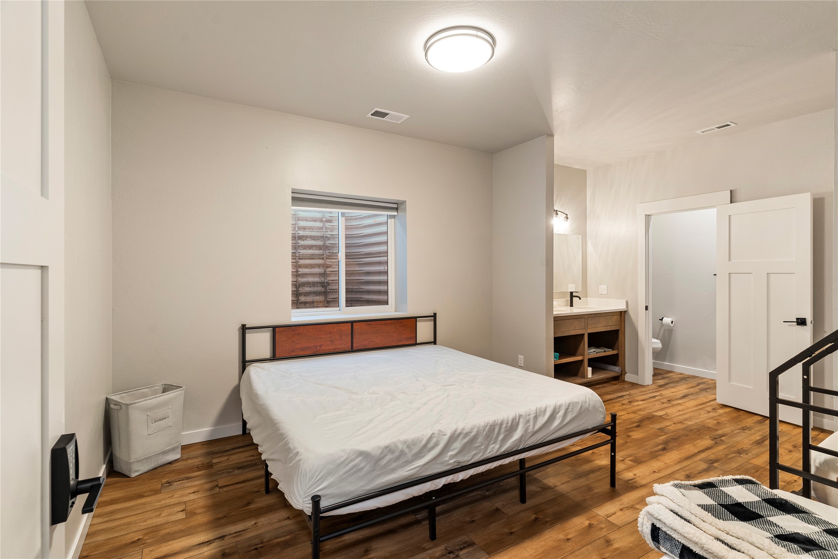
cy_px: 280
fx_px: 396
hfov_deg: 93.3
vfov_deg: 70.4
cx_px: 419
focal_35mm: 17
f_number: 7.1
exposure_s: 1/1.25
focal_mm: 17
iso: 640
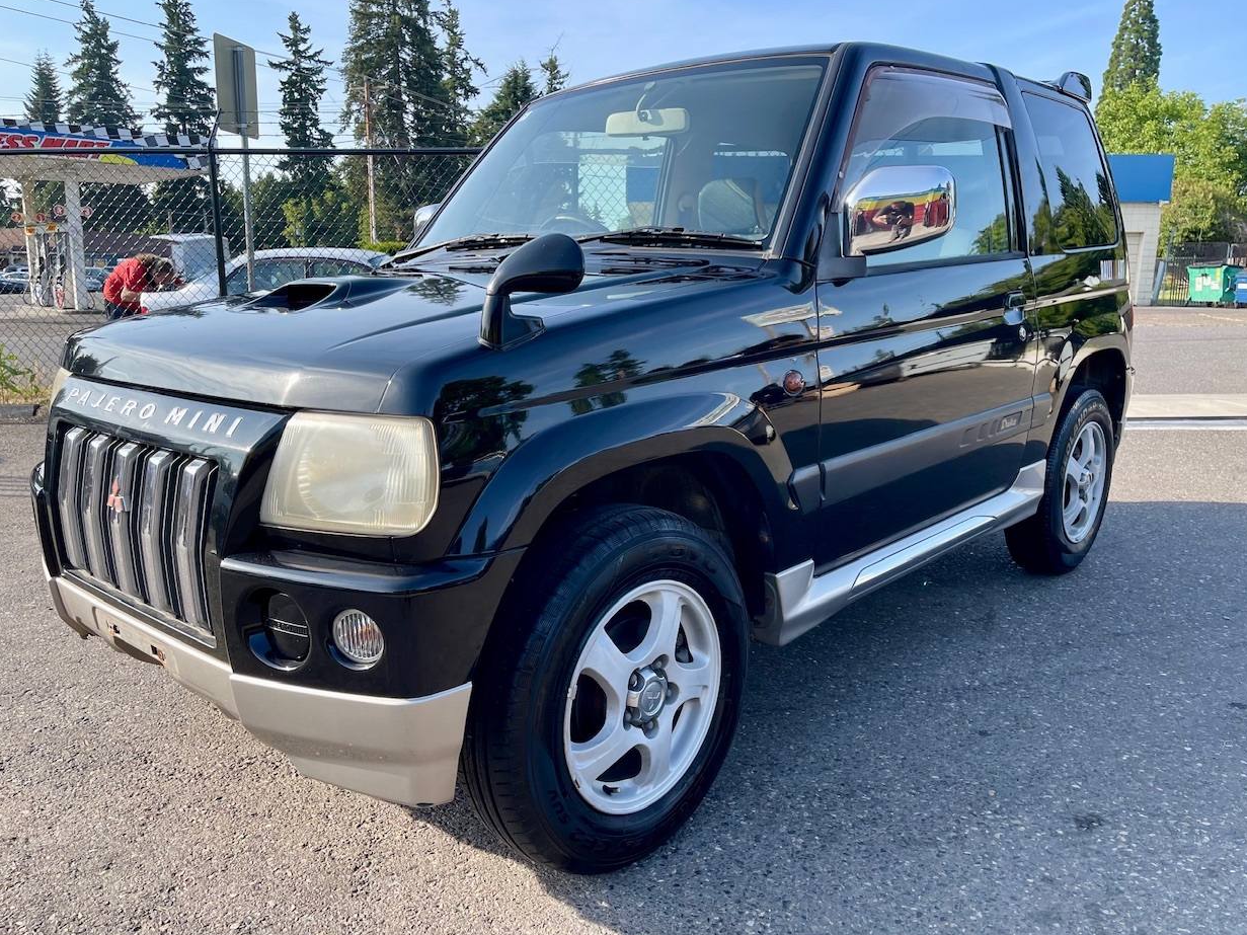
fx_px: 937
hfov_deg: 67.3
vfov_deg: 53.1
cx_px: 612
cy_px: 473
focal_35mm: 26
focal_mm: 5.1
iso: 32
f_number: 1.6
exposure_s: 1/608
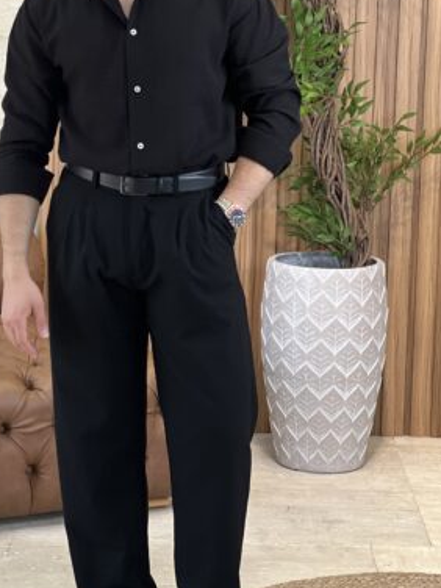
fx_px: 2089
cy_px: 195
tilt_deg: -6.8
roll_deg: -0.8
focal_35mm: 123
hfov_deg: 12.0
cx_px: 152
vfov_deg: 16.0
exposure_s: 1/99
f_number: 2.8
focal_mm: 9
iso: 80
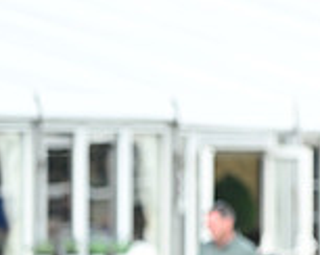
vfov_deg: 2.7
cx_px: 540
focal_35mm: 569
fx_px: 5382
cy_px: 147
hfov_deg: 3.4
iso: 900
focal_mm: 160
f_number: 4.8
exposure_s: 1/1250
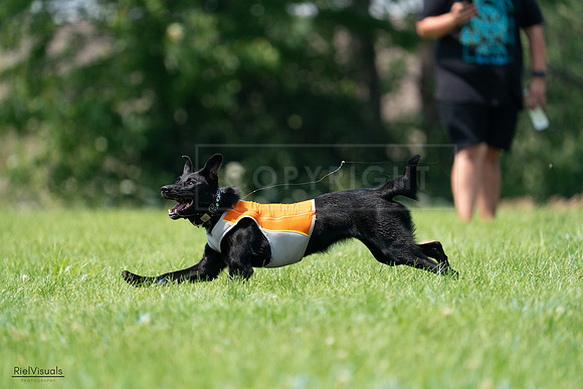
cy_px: 194
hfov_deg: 4.1
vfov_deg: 2.8
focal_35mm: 500
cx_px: 292
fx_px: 8099
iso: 1600
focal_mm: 500
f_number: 6.3
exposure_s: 1/4000
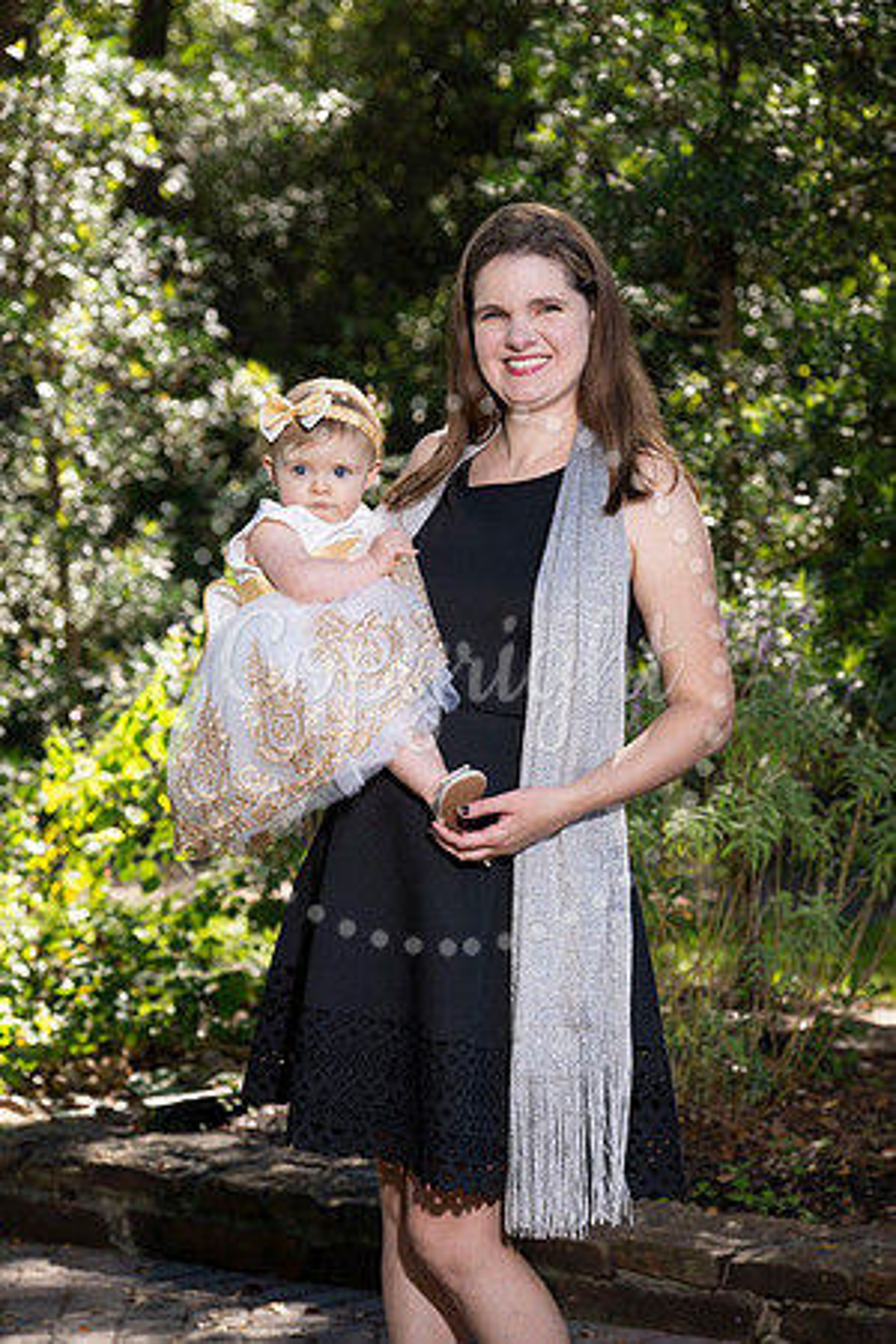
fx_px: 3845
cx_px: 448
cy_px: 672
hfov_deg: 13.3
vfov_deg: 19.8
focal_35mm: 103
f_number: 5.6
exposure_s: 1/200
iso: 200
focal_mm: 103
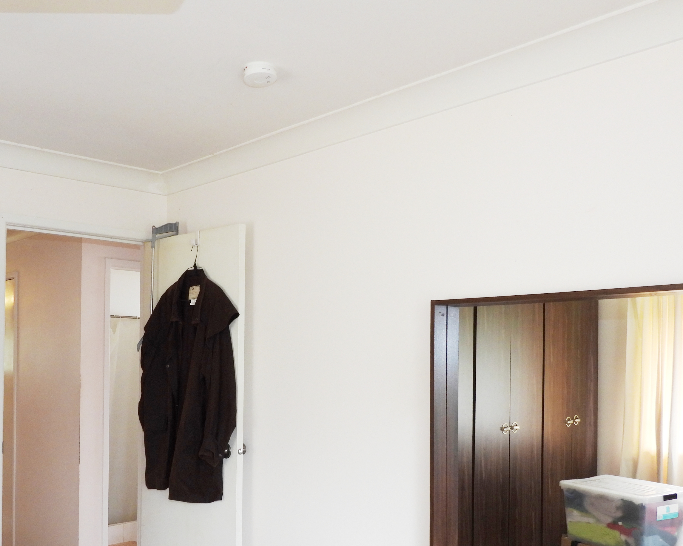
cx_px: 268
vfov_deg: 42.9
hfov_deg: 52.4
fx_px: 687
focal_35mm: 34
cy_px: 355
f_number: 2.8
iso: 200
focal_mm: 4.3
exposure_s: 1/30
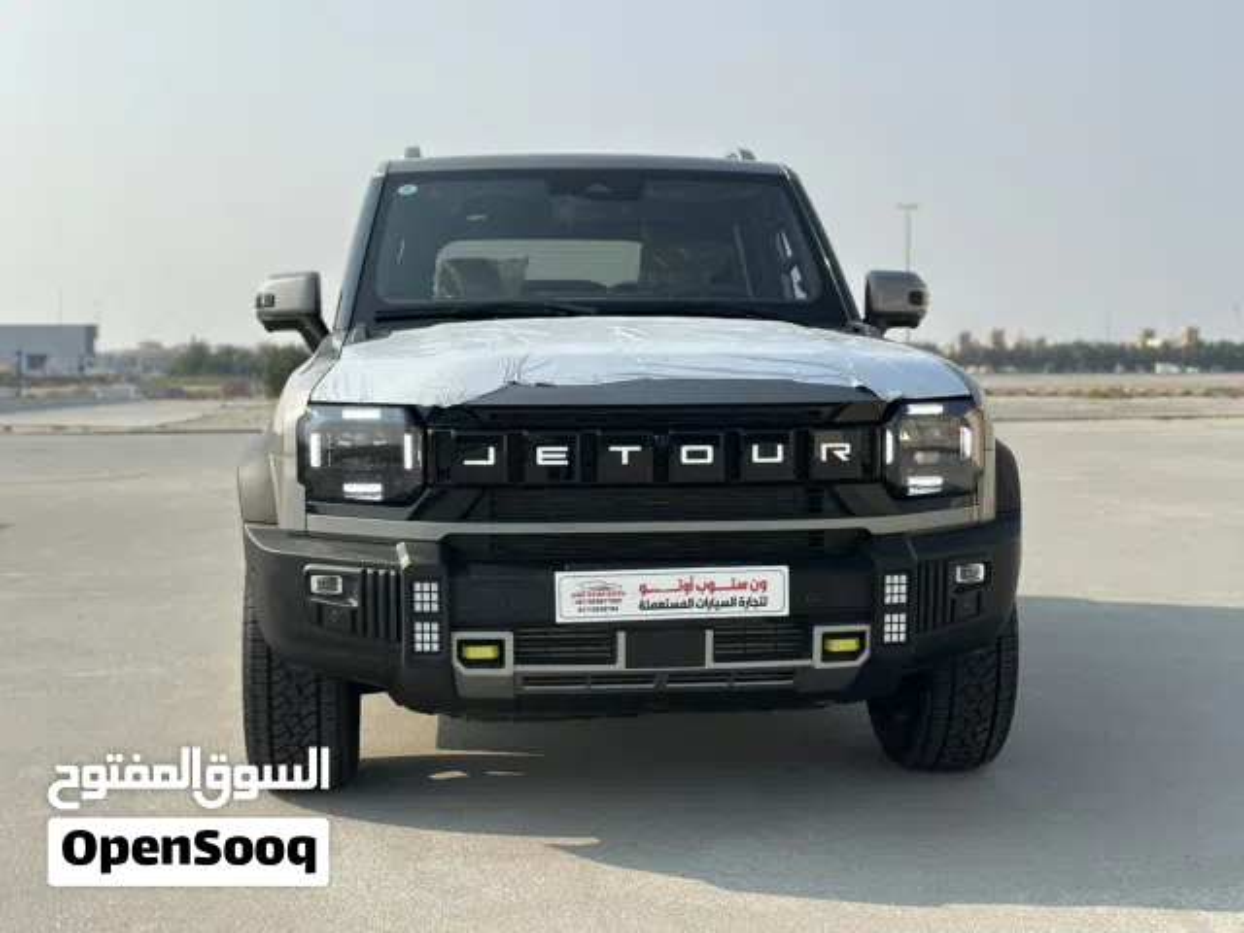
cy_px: 466
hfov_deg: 39.7
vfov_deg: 30.3
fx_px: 1725
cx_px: 622
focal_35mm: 48
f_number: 1.78
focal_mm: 6.86
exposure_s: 1/6211
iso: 100
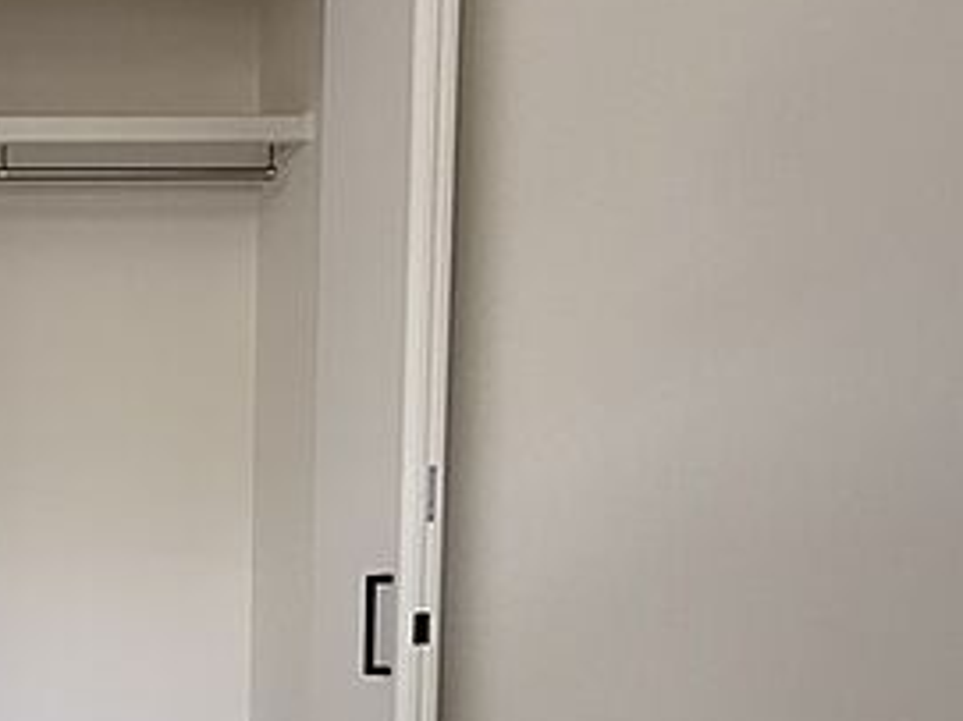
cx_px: 28
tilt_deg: -3.7
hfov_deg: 48.2
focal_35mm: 32
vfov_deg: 43.4
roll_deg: +1.2
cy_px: 492
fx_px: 890
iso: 250
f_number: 2.2
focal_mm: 2.22
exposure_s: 1/121
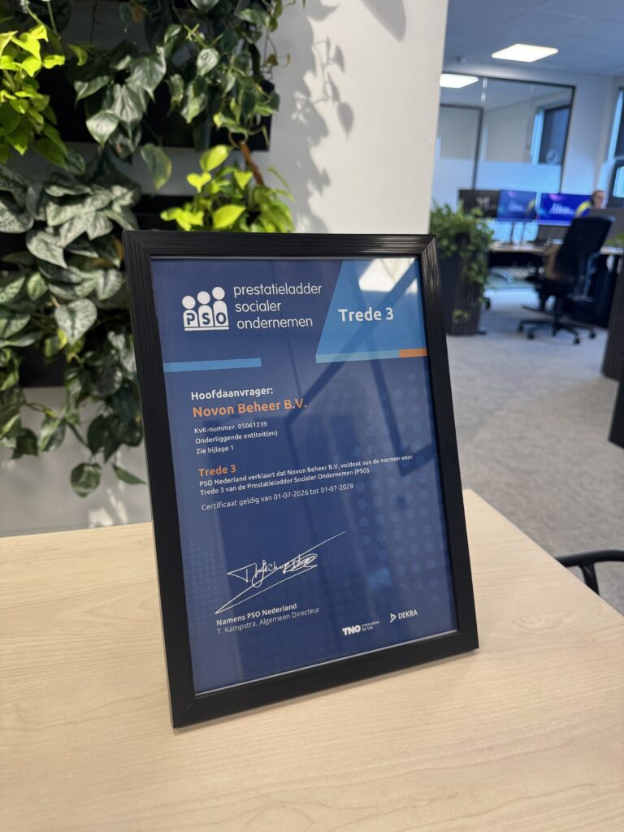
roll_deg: -2.3
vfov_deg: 71.6
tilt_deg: -18.6
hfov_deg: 56.8
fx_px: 577
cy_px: 416
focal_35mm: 24
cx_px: 312
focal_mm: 6.76
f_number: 1.78
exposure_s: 1/100
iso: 200
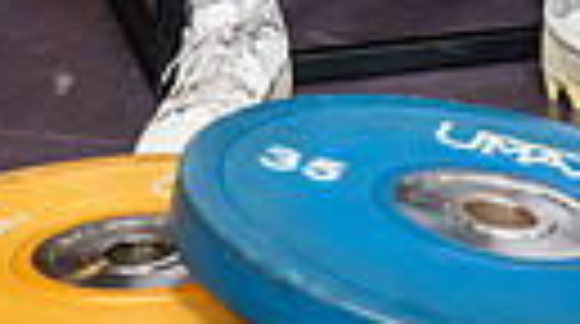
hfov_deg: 12.3
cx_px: 324
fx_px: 2702
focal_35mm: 176
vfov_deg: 6.4
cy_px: -549
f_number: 5.6
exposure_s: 1/250
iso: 500
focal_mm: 48
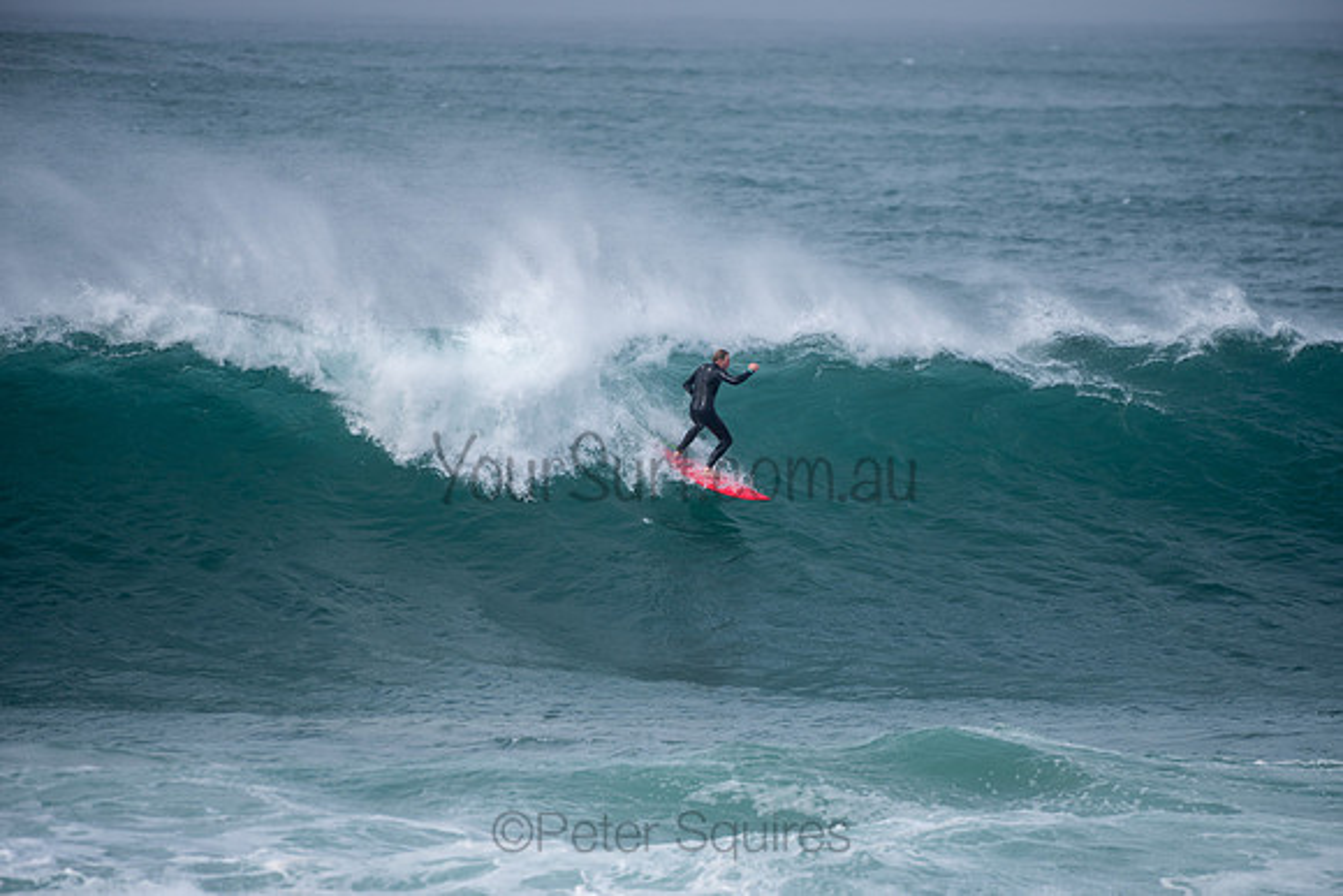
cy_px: 448
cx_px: 672
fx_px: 20096
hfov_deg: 3.8
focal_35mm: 539
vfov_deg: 2.6
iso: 140
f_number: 5.6
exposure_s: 1/1000
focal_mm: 500
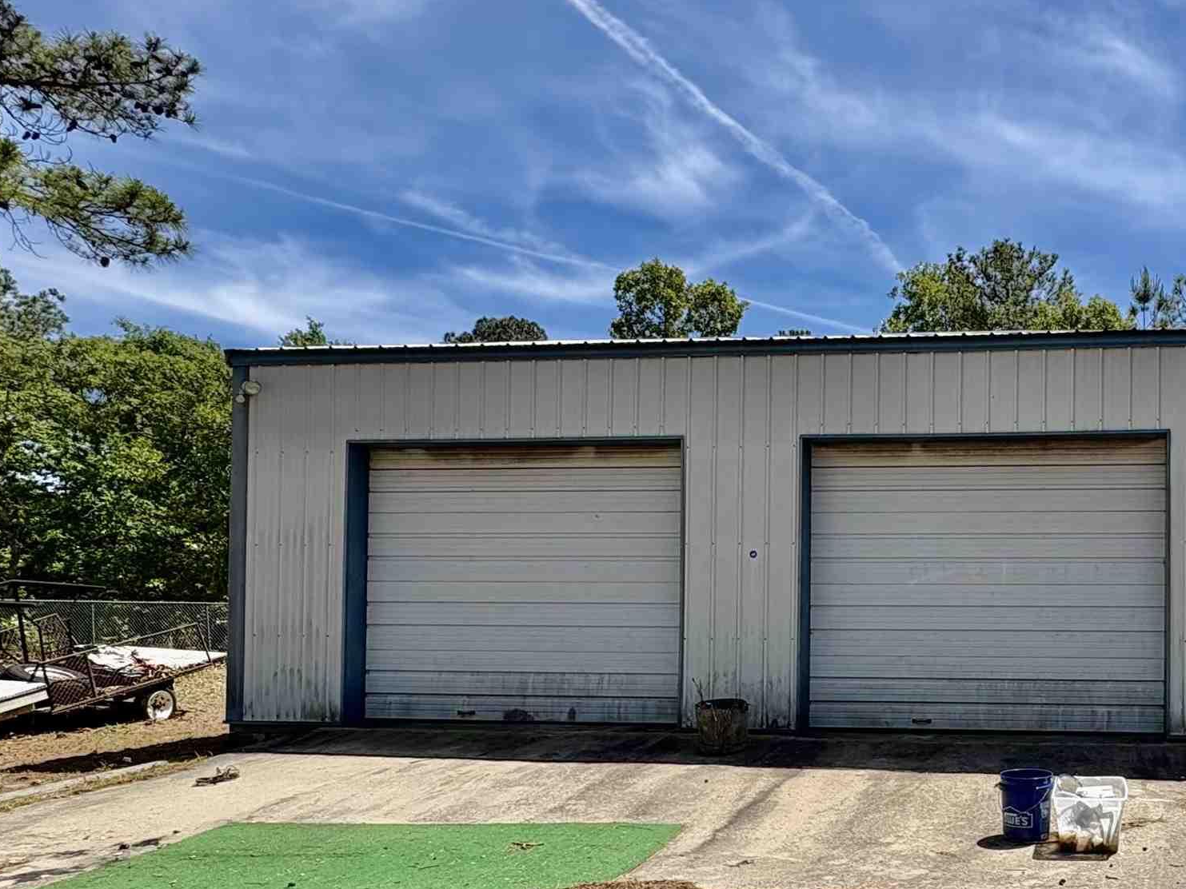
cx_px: 1013
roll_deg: -0.7
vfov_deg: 46.9
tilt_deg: +0.5
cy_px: 638
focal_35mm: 29
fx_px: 994
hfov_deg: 55.4
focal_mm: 2.22
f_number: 2.2
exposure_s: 1/1449
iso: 50
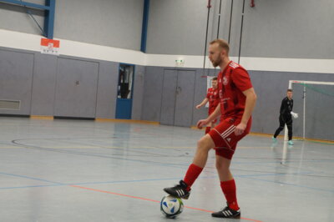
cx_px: 167
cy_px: 111
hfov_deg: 24.6
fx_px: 765
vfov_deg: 16.5
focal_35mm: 82
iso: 1600
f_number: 5.6
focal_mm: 55
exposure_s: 1/100
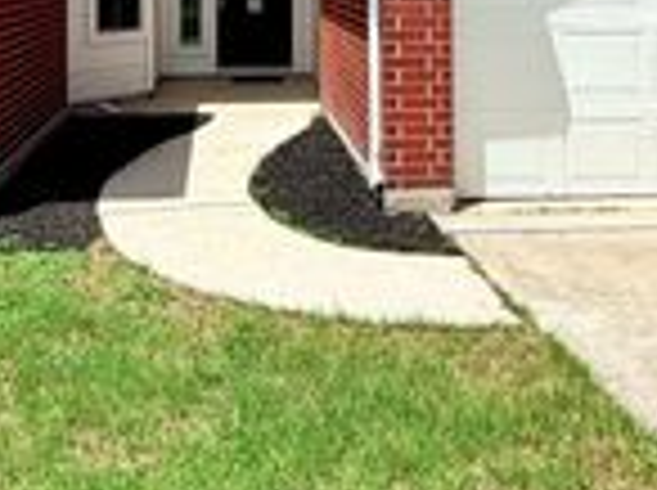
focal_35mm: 48
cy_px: -20
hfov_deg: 39.6
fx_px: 910
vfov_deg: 28.0
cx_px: 279
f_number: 2.2
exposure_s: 1/1068
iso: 20
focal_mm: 2.22
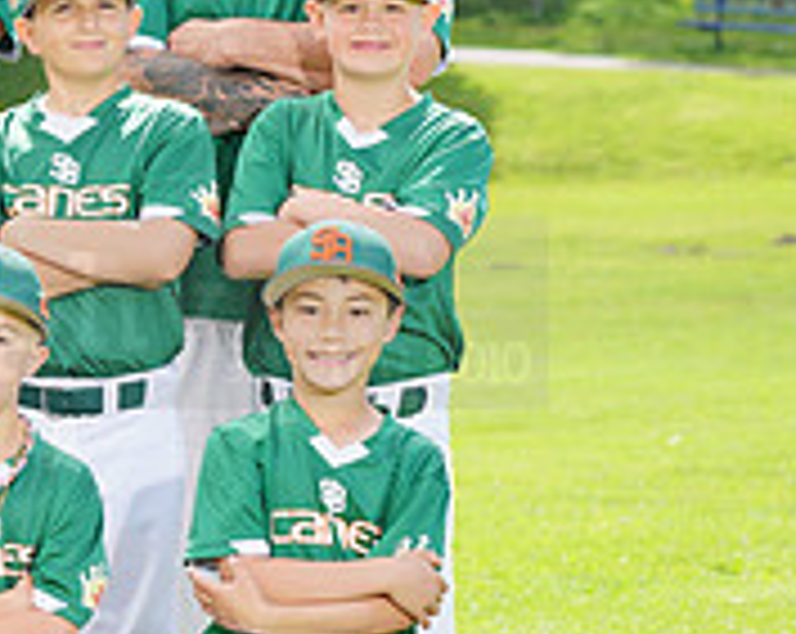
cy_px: 277
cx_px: -324
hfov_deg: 6.2
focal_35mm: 308
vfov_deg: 5.0
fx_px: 7244
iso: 100
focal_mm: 100
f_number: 5.6
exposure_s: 1/250
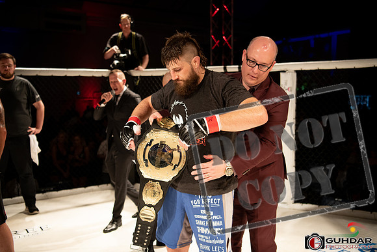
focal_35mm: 38
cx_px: 188
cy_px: 126
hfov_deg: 50.7
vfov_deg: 35.1
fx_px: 398
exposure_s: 1/1000
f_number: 2.8
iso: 1100
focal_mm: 38
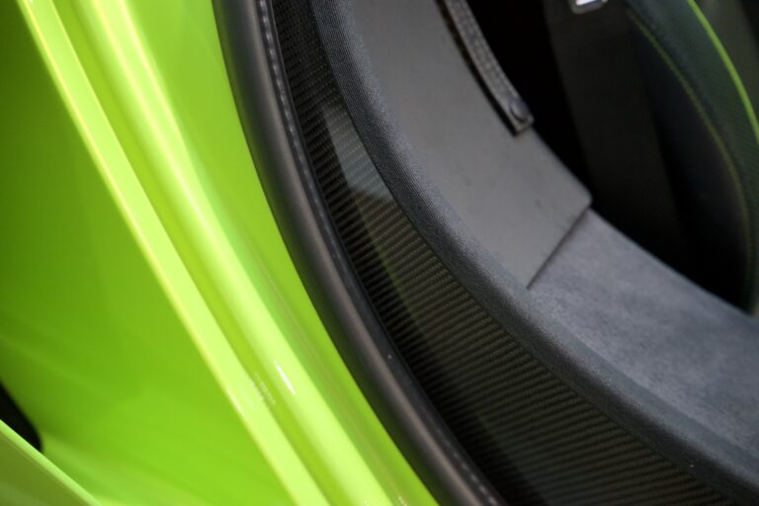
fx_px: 1476
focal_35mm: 70
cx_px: 380
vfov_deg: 19.5
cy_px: 253
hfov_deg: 28.8
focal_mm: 70
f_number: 2.8
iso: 3200
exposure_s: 1/100
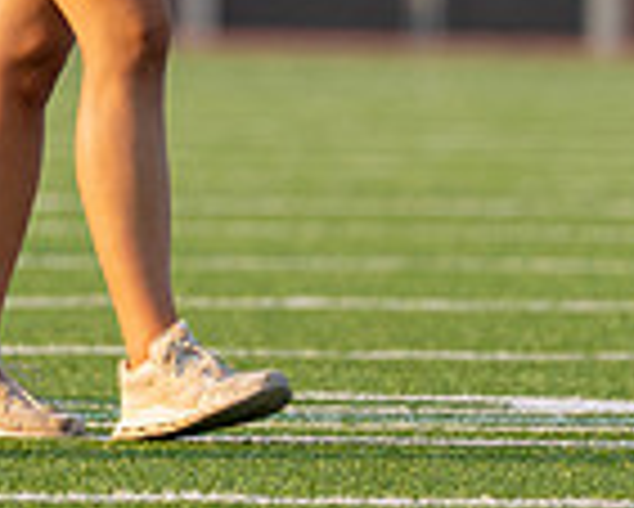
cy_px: -129
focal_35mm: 1204
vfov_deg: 1.3
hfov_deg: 1.6
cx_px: -92
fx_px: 22607
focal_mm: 200
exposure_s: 1/1250
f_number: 2.8
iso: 160
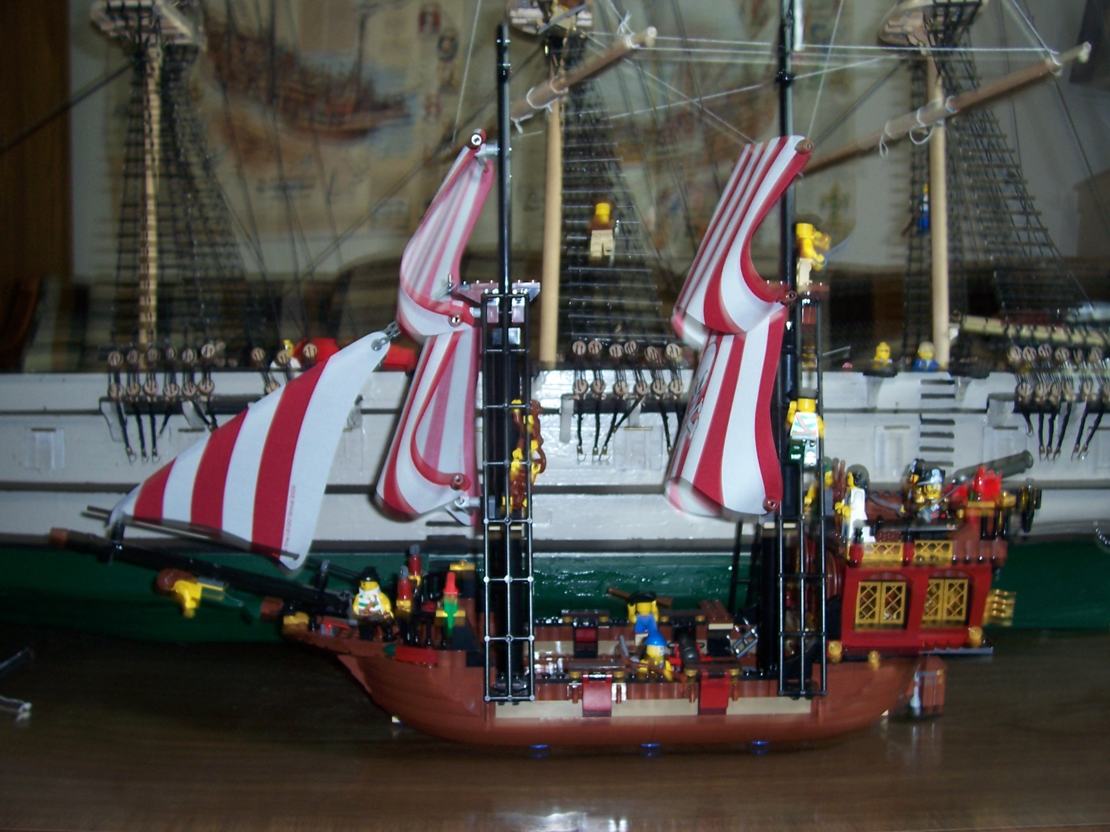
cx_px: 555
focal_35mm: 34
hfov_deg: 54.0
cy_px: 416
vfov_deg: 41.8
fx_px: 1090
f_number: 2.7
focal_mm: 5.6
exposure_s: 1/2
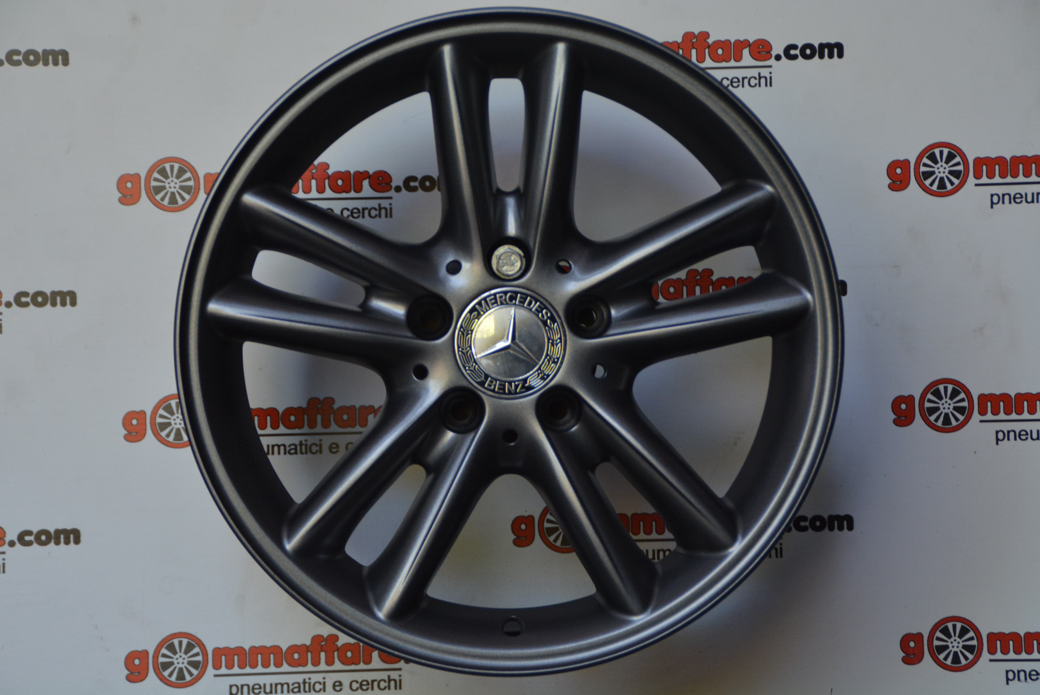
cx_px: 520
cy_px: 348
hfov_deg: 18.2
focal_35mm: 112
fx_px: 3252
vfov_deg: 12.2
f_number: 5.6
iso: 900
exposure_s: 1/125
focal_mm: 75
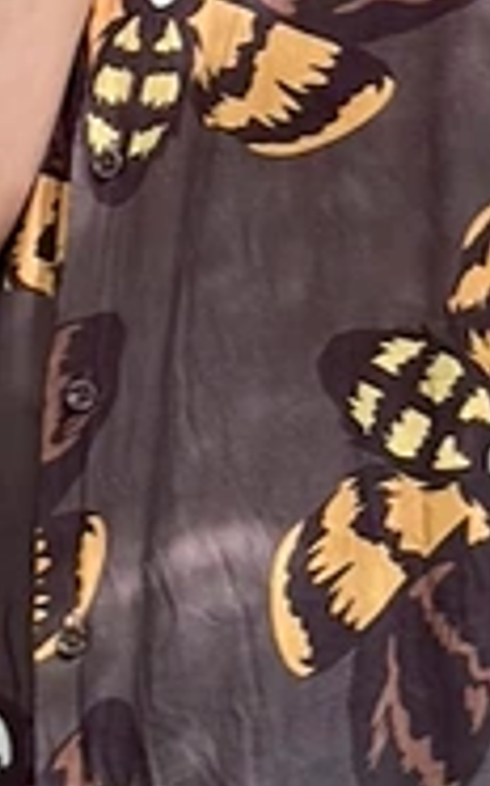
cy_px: -224
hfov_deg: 6.9
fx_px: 4066
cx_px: 541
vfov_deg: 10.8
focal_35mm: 190
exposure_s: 1/60
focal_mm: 5.96
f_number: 1.6
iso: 160
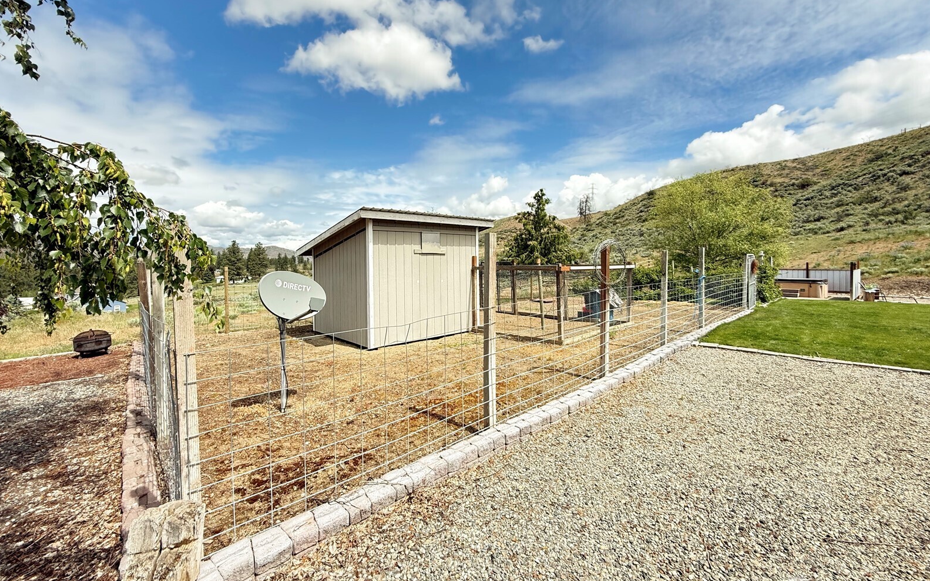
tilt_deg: +0.0
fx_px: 380
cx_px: 465
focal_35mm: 15
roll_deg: -0.4
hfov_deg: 101.5
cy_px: 264
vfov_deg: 74.6
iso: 50
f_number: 2.2
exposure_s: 1/709
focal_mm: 2.22
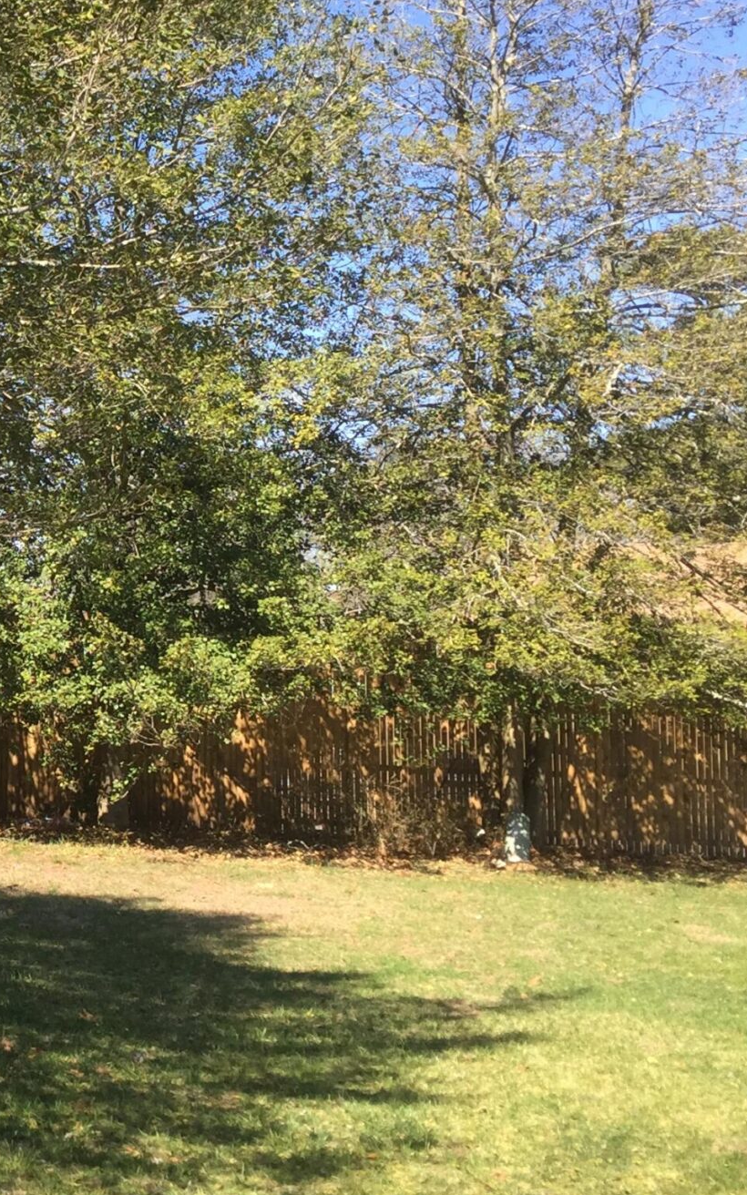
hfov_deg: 19.7
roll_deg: -1.9
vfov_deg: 34.0
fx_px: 1954
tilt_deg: +4.4
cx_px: -252
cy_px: 537
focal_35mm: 60
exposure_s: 1/581
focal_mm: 4.15
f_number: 2.2
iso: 32
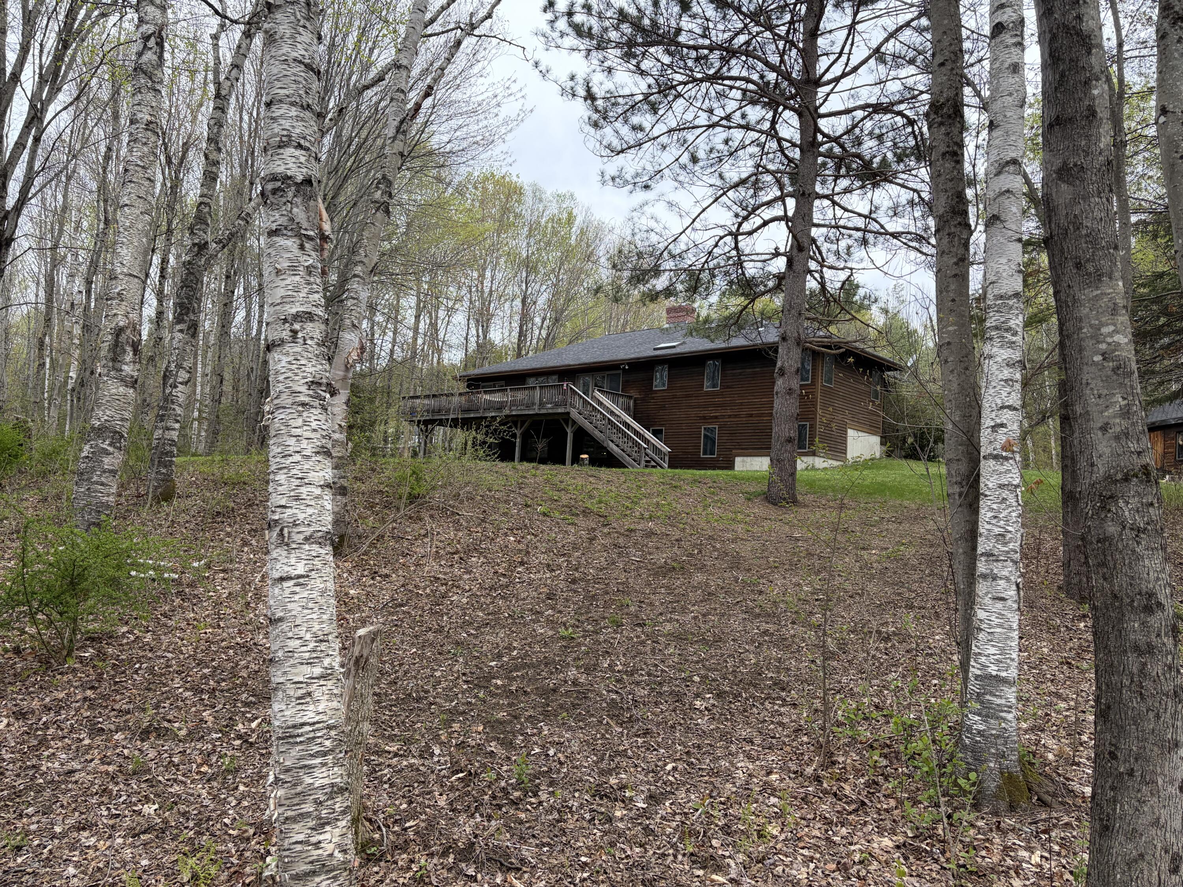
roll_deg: -3.5
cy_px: 444
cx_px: 592
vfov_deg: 53.1
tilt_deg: +5.7
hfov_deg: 67.3
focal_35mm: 26
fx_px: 889
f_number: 1.6
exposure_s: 1/1155
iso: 64
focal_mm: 5.96
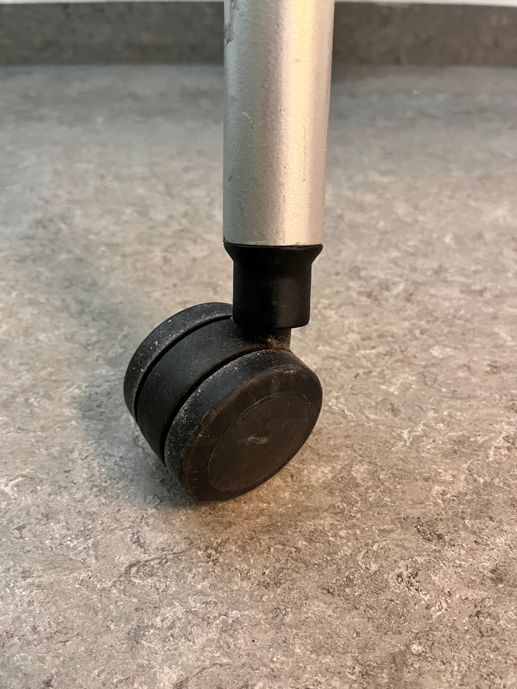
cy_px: 344
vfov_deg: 67.3
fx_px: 518
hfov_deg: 53.0
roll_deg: -0.4
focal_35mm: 26
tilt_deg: -41.4
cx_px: 258
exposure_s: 1/50
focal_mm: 5.1
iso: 400
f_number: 1.6
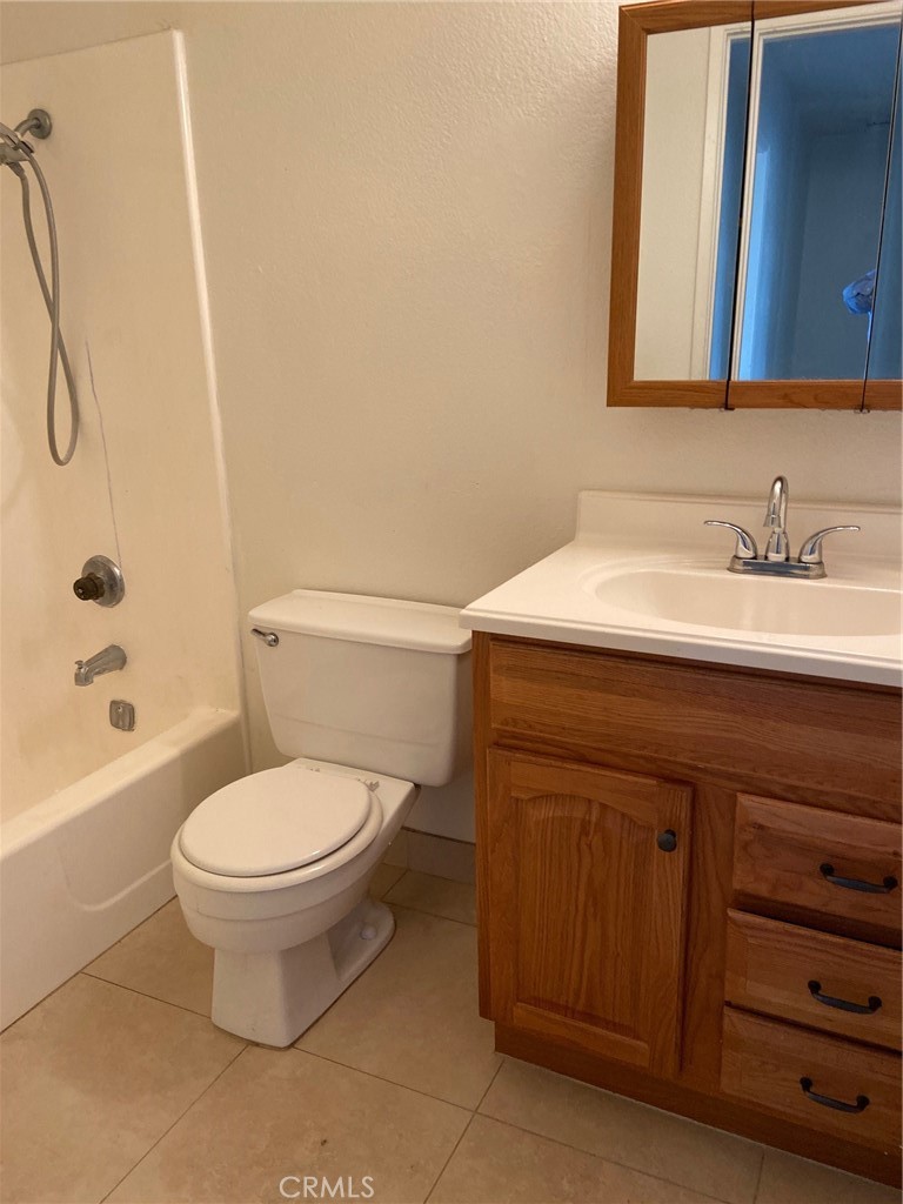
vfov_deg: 67.3
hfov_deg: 53.1
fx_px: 904
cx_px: 452
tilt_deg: -14.5
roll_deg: +1.0
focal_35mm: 26
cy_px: 602
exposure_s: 1/60
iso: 160
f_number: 1.8
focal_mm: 4.25
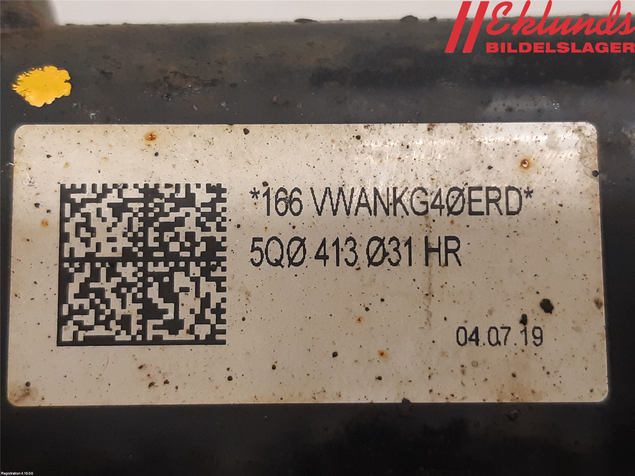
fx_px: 477
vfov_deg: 53.1
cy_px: 238
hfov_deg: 67.3
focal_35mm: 26
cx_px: 318
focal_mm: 3.93
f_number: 1.7
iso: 200
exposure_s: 1/50
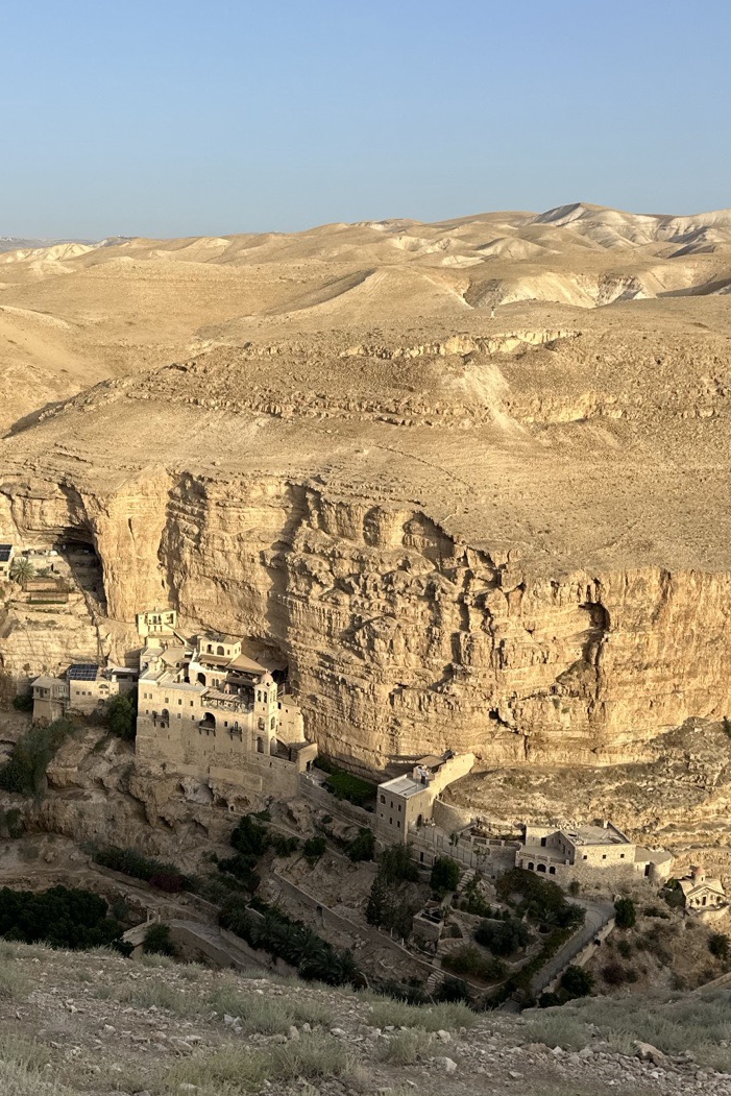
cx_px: 263
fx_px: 1157
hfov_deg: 34.8
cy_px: 596
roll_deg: -1.9
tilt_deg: -14.1
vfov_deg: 50.6
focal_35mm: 38
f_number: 1.78
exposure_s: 1/3247
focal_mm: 6.86
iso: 80
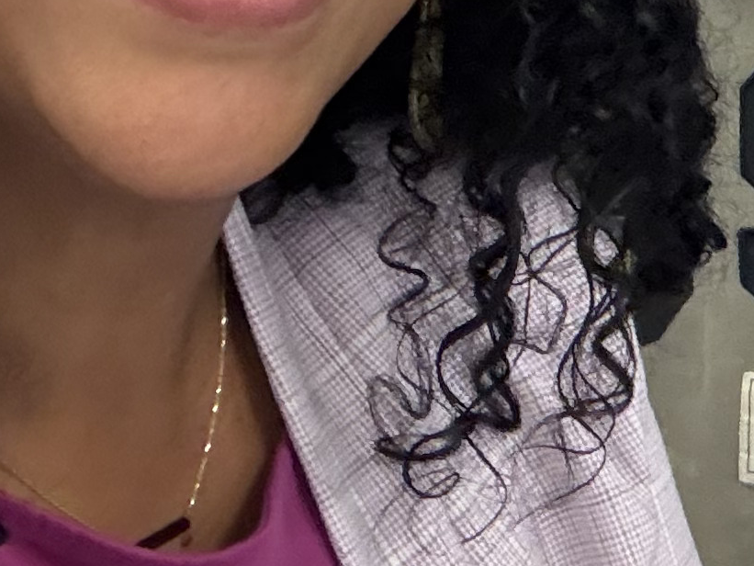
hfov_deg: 15.1
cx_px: 1361
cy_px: -138
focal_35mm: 113
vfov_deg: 12.7
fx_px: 2462
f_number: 1.9
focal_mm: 2.69
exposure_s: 1/40
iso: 250
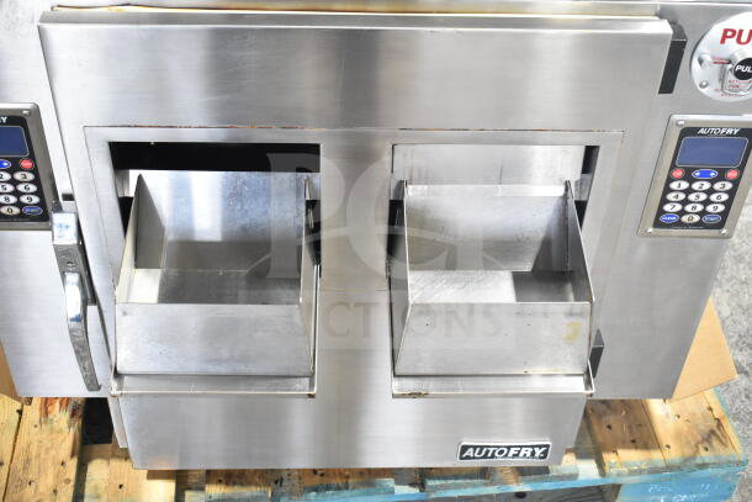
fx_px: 972
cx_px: 376
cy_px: 251
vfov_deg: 29.0
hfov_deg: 42.3
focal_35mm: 46
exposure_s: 1/50
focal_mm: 31
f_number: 4.2
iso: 1600
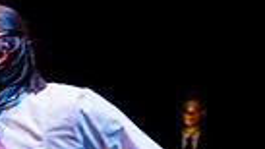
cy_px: 244
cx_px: -263
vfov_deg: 8.2
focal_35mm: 143
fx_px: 1005
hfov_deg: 13.1
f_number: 2.8
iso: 1600
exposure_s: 1/200
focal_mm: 30
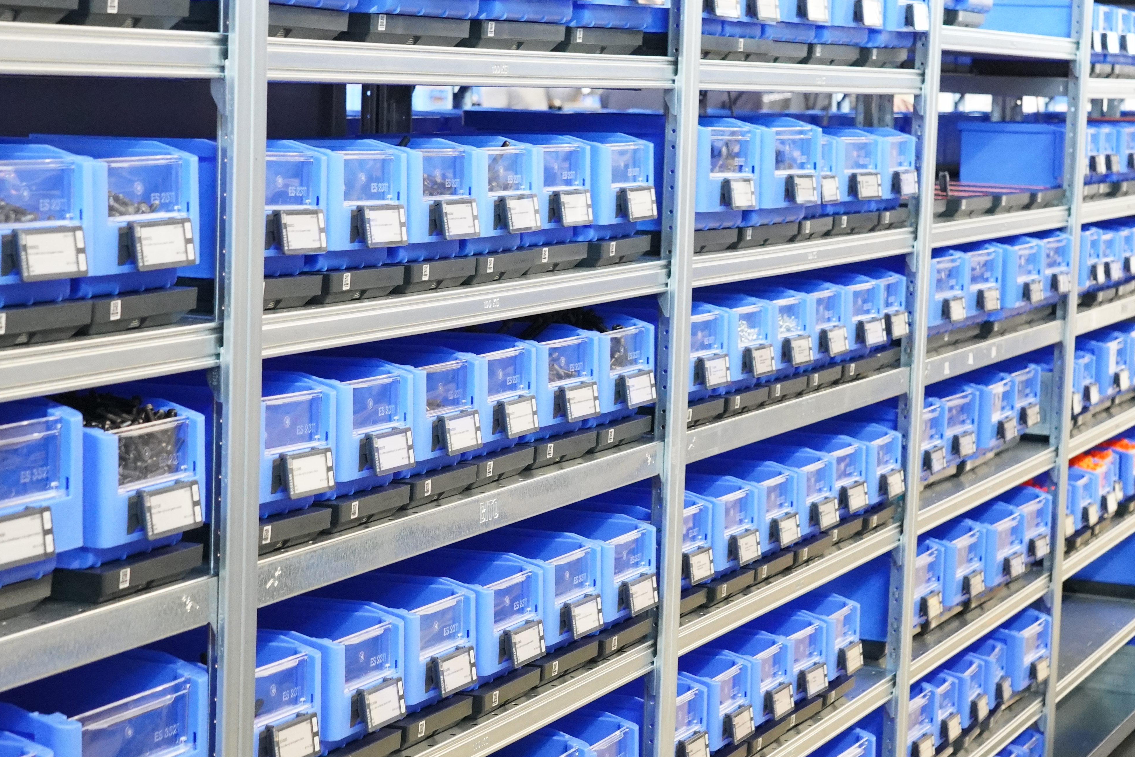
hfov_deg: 26.2
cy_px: 275
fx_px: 2427
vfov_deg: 17.7
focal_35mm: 77
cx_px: 704
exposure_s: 1/50
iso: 10000
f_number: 6.3
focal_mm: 50
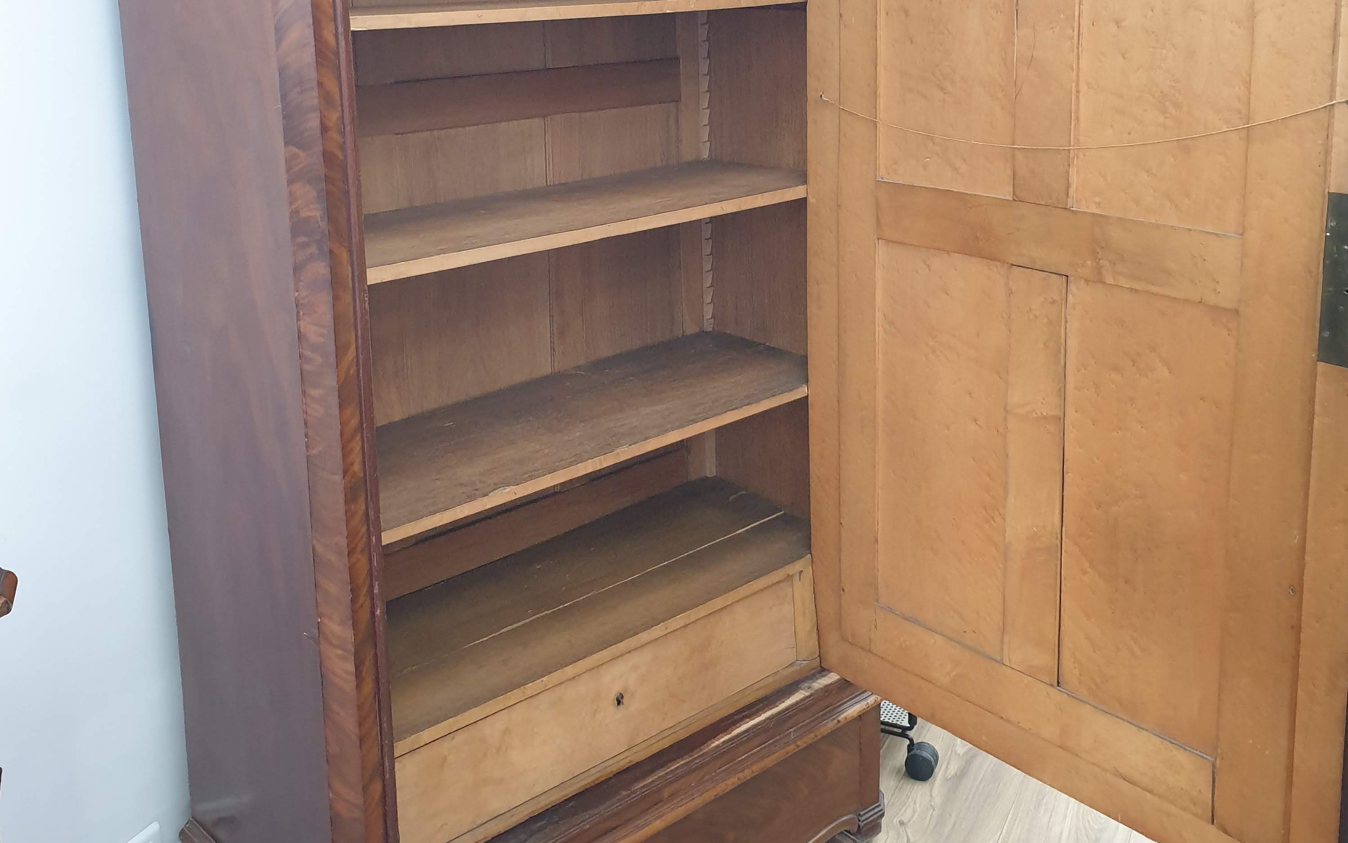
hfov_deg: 52.7
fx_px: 1359
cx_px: 672
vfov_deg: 33.6
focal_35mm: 37
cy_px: 194
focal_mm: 4.3
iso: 320
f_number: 2.4
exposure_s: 1/33
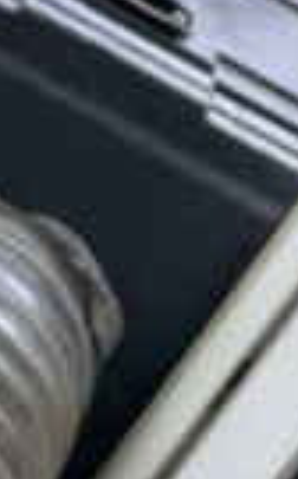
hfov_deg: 12.2
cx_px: -69
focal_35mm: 104
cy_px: 165
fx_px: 1356
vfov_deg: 20.0
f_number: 1.8
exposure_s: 1/20
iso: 40
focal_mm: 4
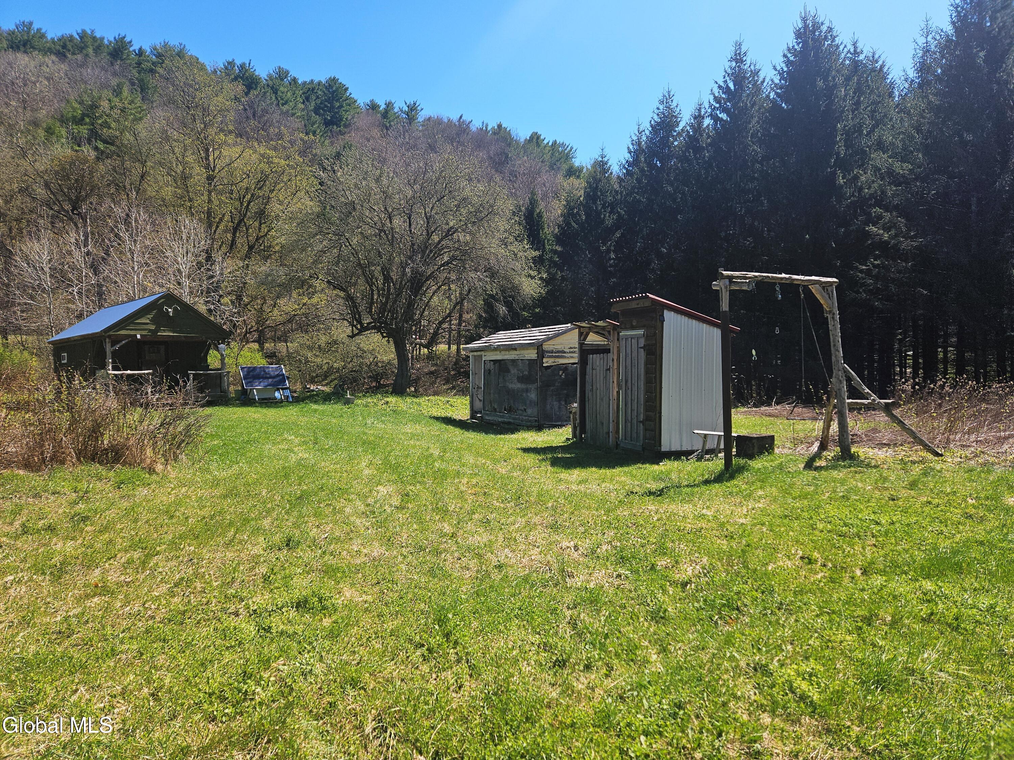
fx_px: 674
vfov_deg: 58.9
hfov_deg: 73.9
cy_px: 380
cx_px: 507
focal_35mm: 23
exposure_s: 1/1245
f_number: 1.8
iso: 25
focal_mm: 5.4
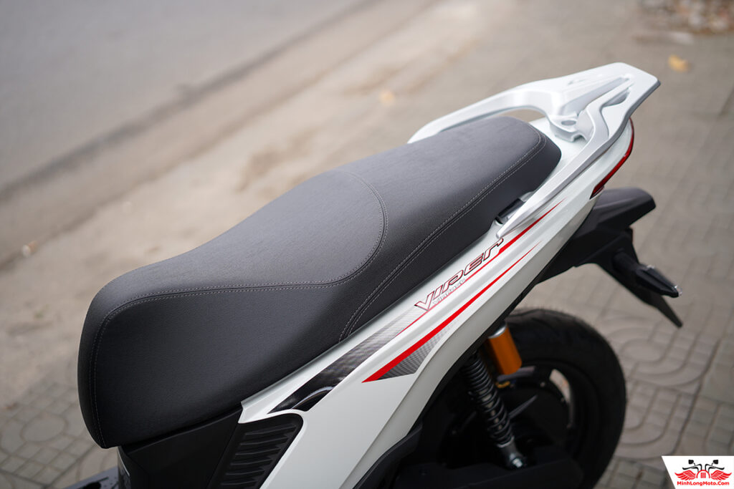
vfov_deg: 27.0
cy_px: 244
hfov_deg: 39.6
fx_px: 1020
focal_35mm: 50
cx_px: 367
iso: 160
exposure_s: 1/2000
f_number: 1.4
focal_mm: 50
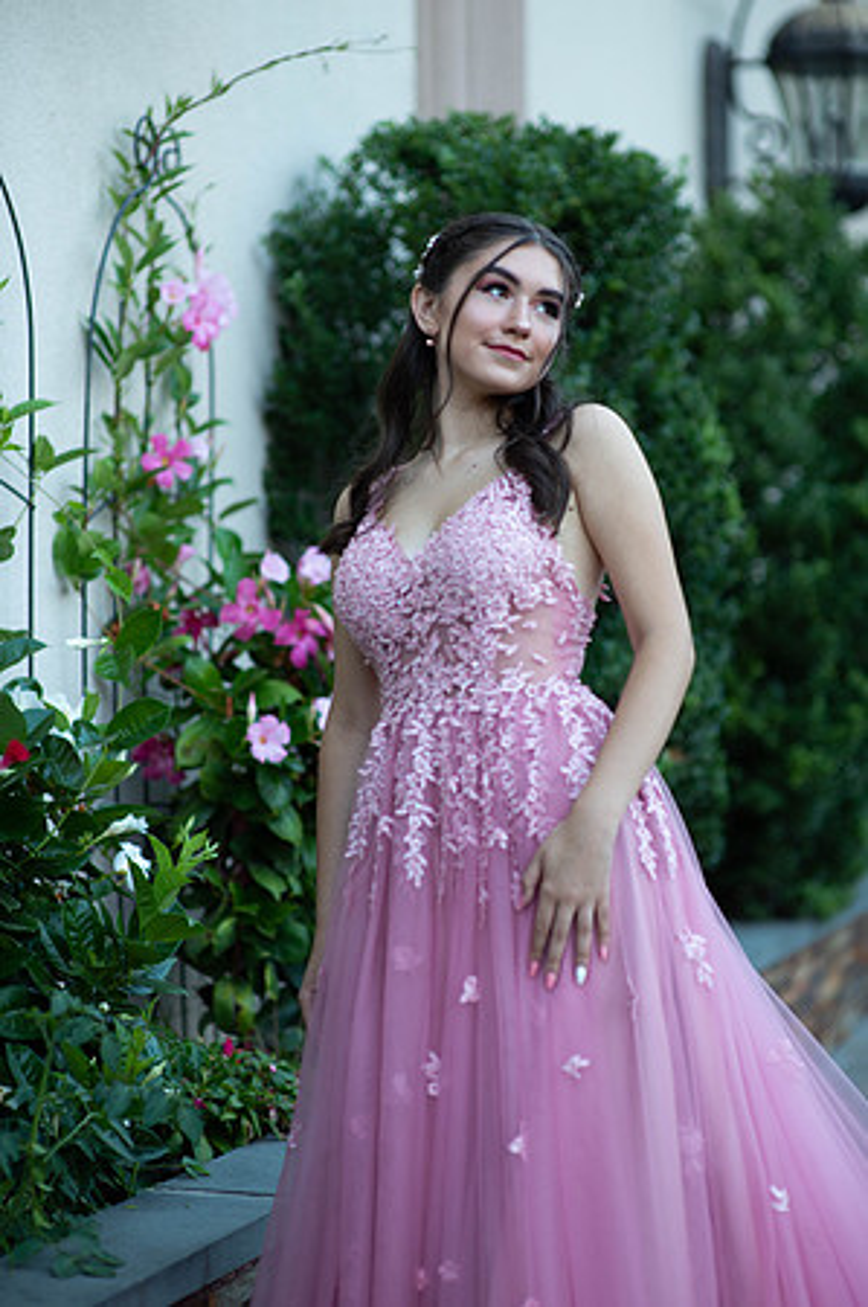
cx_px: 434
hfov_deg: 16.0
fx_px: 3081
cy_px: 654
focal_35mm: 85
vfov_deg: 23.9
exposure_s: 1/640
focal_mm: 85
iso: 250
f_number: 2
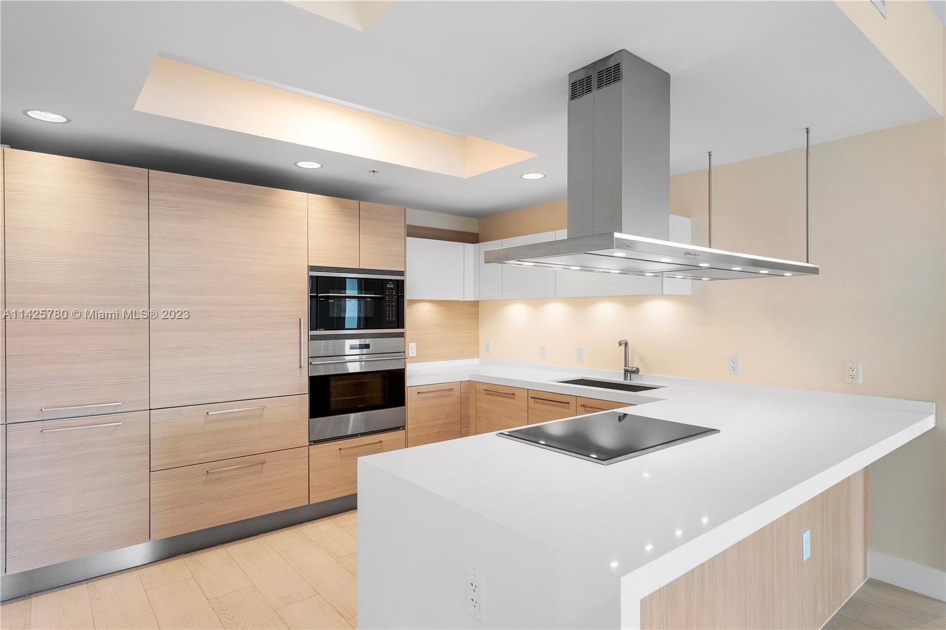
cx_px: 473
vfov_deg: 61.9
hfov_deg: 84.0
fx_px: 525
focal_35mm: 20
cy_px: 315
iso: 320
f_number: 8
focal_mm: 20
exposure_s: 1/30
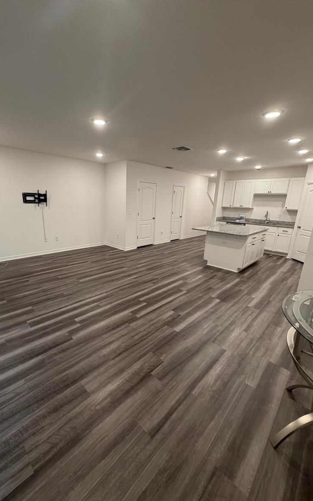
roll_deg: -2.7
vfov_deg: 101.5
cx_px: 133
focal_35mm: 15
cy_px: 252
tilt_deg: -14.7
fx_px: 205
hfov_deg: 74.4
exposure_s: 1/60
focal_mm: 2.22
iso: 200
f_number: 2.2
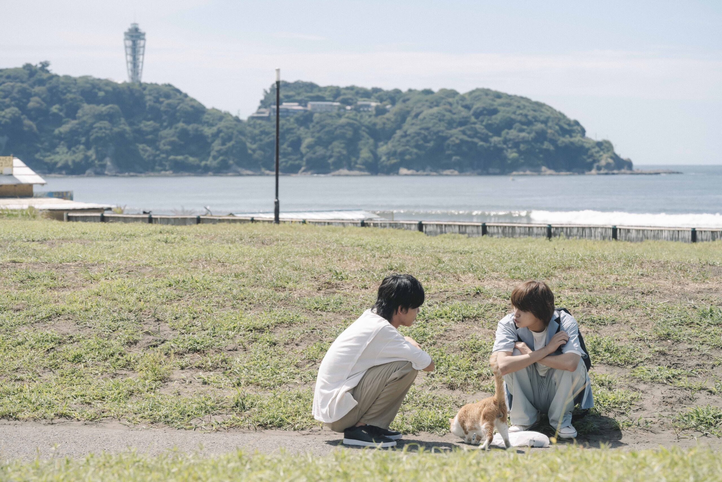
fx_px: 2226
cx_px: 361
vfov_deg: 12.3
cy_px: 241
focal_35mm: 111
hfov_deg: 18.4
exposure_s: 1/640
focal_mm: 111
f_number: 8
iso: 125
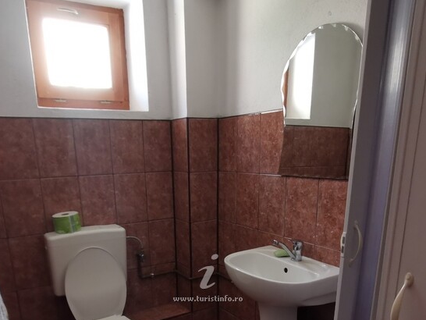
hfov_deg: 59.8
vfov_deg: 44.2
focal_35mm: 30
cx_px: 193
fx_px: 369
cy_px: 262
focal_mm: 2.35
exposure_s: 1/16.7
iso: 640
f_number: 2.2
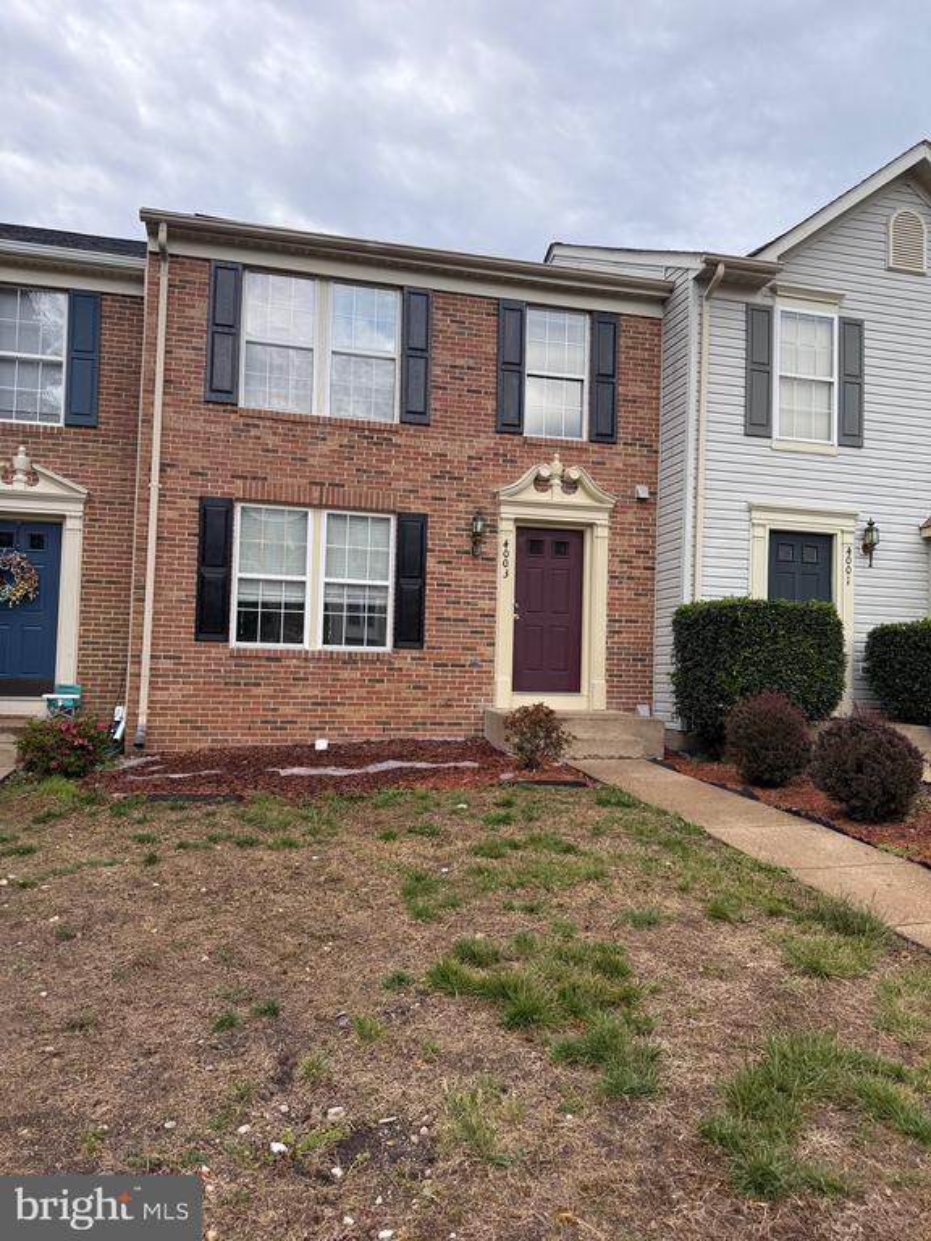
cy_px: 620
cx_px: 466
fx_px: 861
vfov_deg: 71.6
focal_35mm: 24
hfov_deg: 56.8
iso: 100
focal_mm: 6.76
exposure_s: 1/683
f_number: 1.78
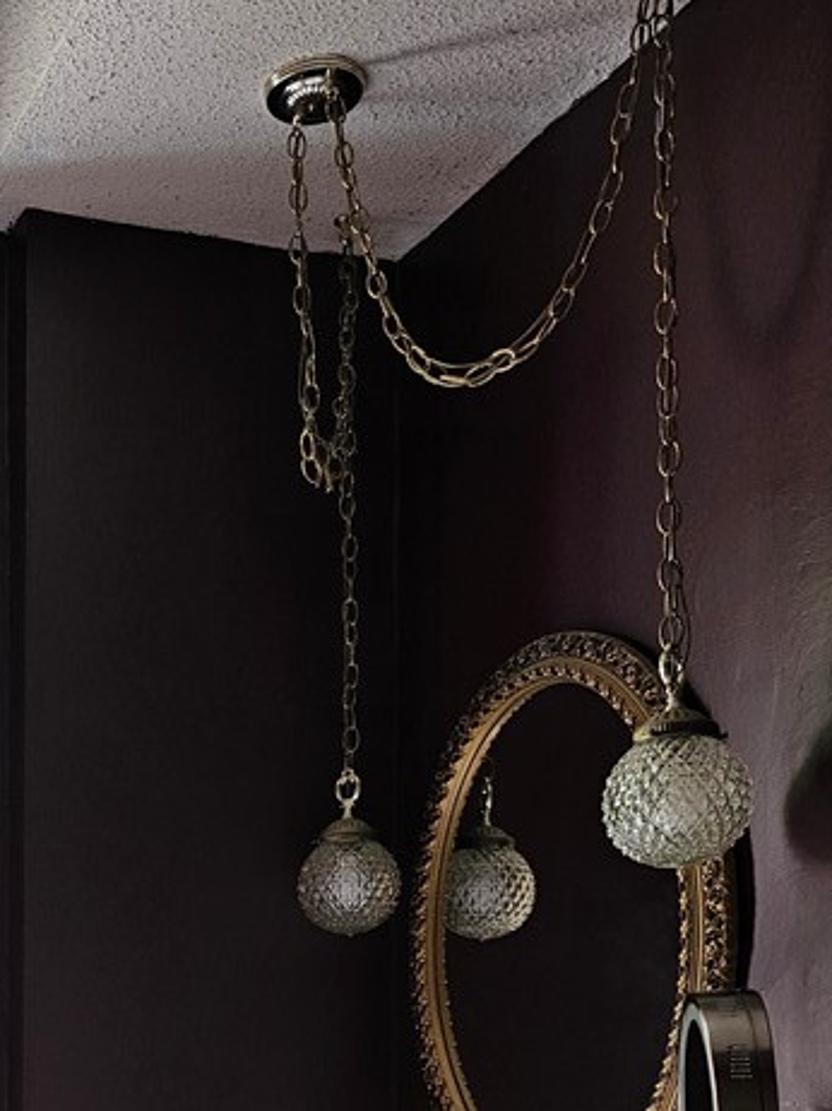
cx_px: -55
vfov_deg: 35.0
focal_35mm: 51
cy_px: 1036
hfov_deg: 26.5
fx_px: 1636
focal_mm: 6.3
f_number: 1.7
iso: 320
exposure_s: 1/120
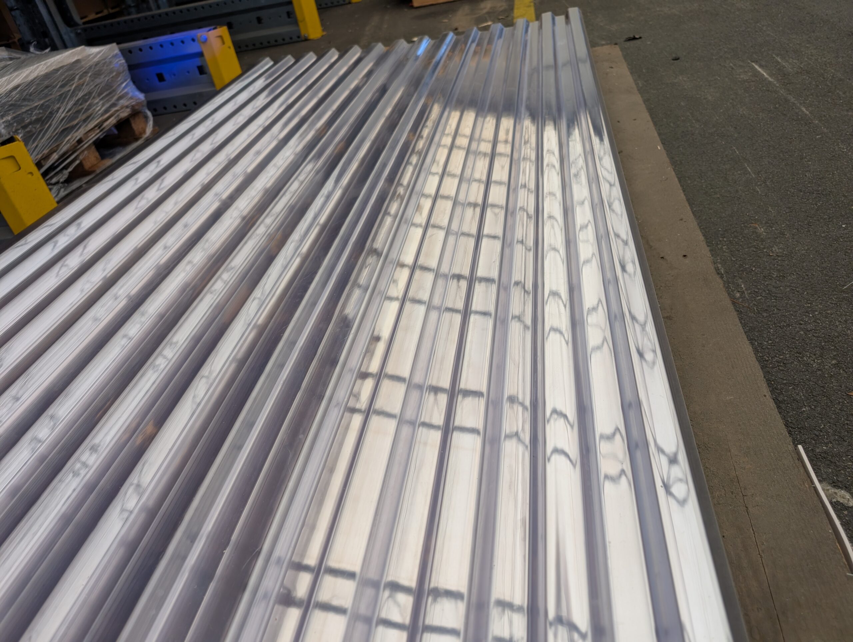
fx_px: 592
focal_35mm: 24
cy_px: 321
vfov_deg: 56.9
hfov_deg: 71.5
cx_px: 426
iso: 51
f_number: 1.68
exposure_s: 1/217
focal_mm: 6.9
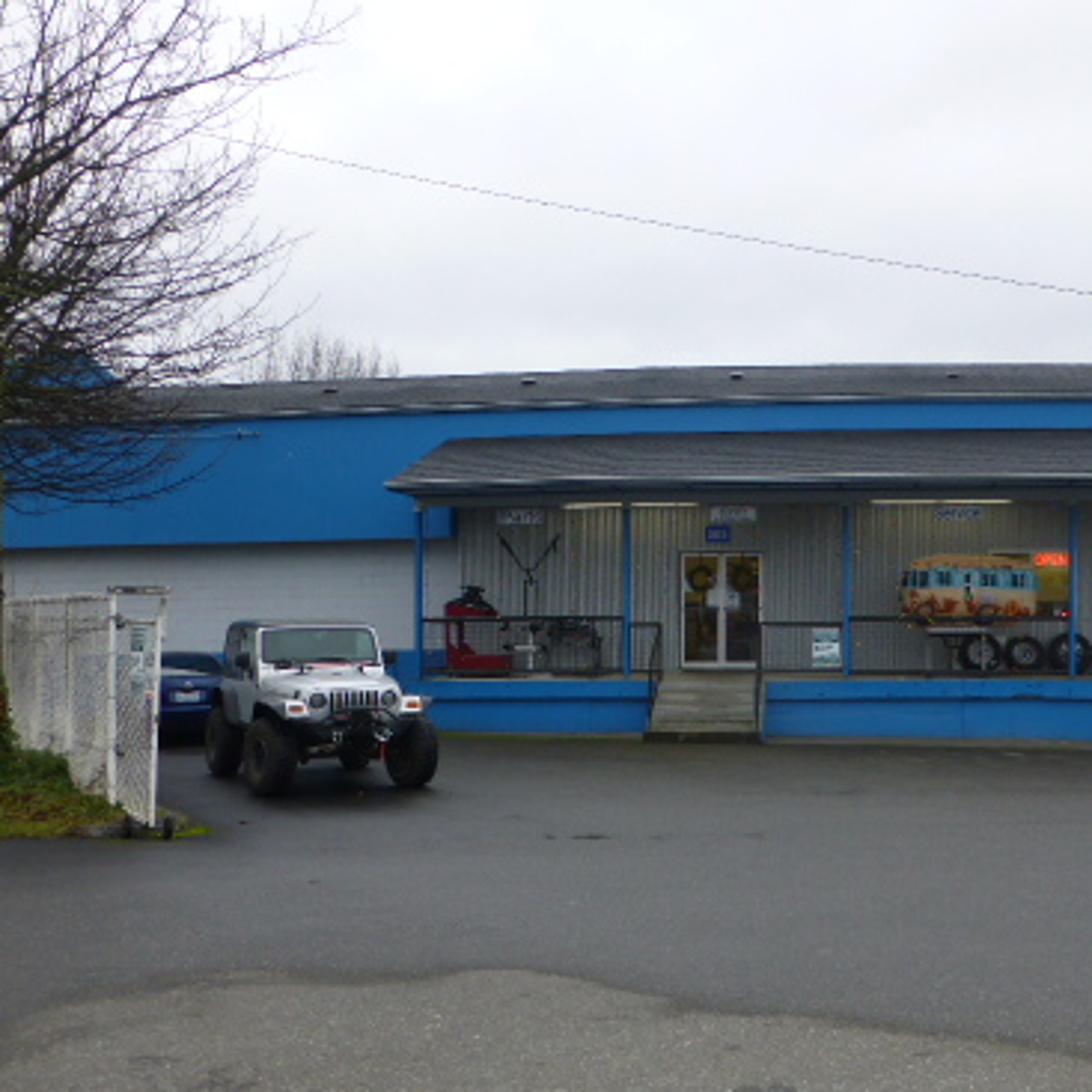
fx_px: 1321
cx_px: 714
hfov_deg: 44.4
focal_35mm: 37
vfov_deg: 44.9
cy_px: 607
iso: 100
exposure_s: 1/125
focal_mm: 4.3
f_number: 3.3
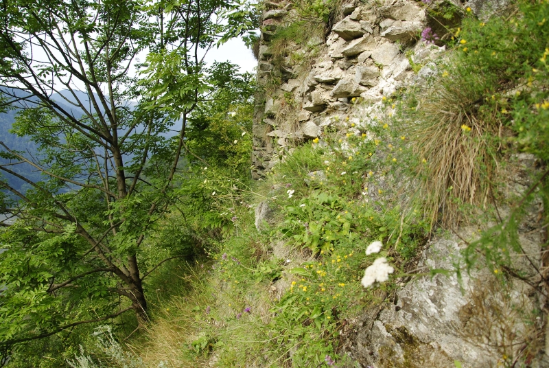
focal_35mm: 27
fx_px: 412
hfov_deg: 67.3
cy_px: 184
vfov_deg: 48.1
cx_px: 274
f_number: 6.3
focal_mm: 18
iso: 200
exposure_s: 1/125
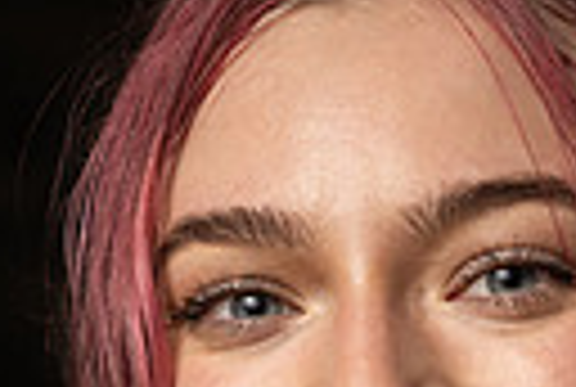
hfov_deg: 6.0
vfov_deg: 4.0
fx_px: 5437
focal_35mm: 339
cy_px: 794
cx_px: 558
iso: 400
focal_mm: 75
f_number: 2.8
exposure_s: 1/400
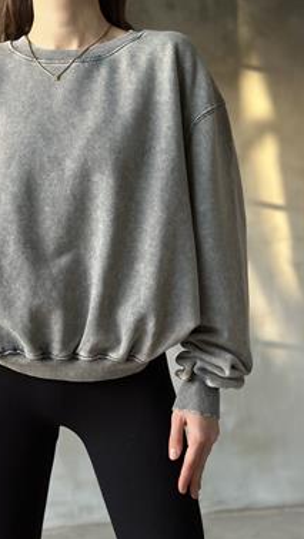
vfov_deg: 35.4
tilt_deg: -0.3
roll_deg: -0.2
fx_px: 844
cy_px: 257
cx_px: 77
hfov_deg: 20.3
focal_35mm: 59
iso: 250
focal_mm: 6.86
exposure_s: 1/60
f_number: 1.78
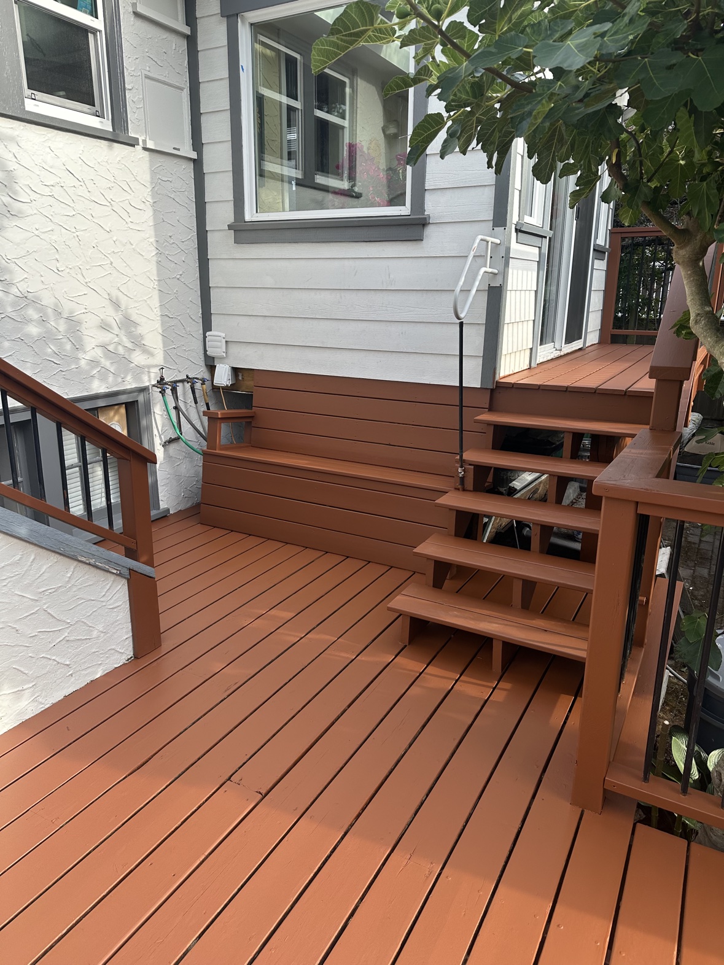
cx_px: 362
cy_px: 482
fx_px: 669
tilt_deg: -15.5
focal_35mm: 24
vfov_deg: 71.6
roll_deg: -0.3
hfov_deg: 56.8
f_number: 1.78
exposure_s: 1/409
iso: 80
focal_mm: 6.86
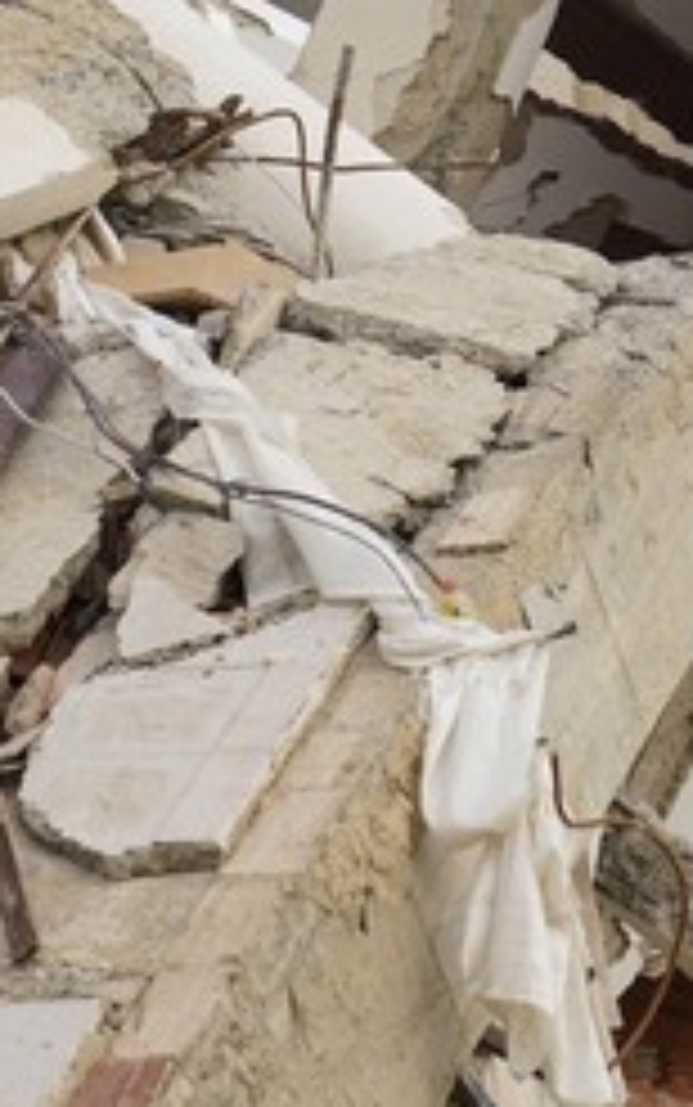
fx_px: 6308
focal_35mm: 209
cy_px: 432
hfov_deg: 6.2
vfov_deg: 10.0
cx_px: 994
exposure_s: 1/1000
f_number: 4
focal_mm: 70
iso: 320
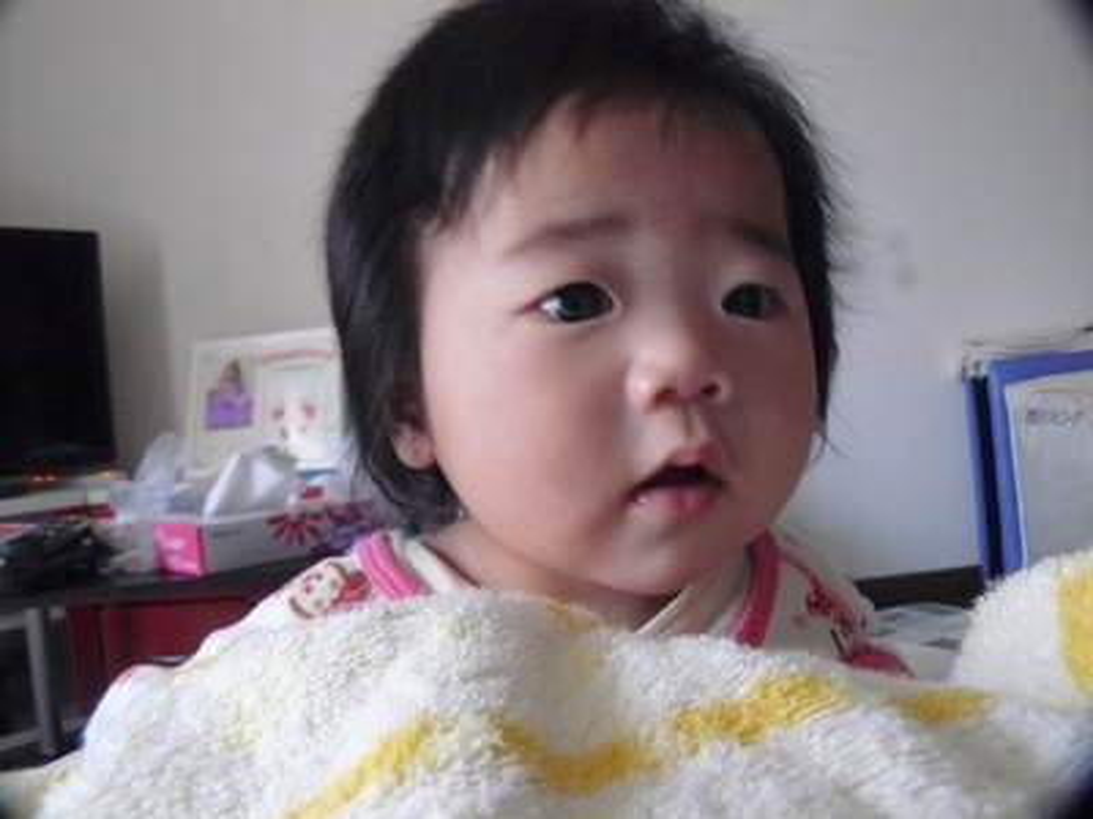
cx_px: 546
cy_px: 410
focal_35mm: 36
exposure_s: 1/15
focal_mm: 6
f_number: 2.8
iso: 400
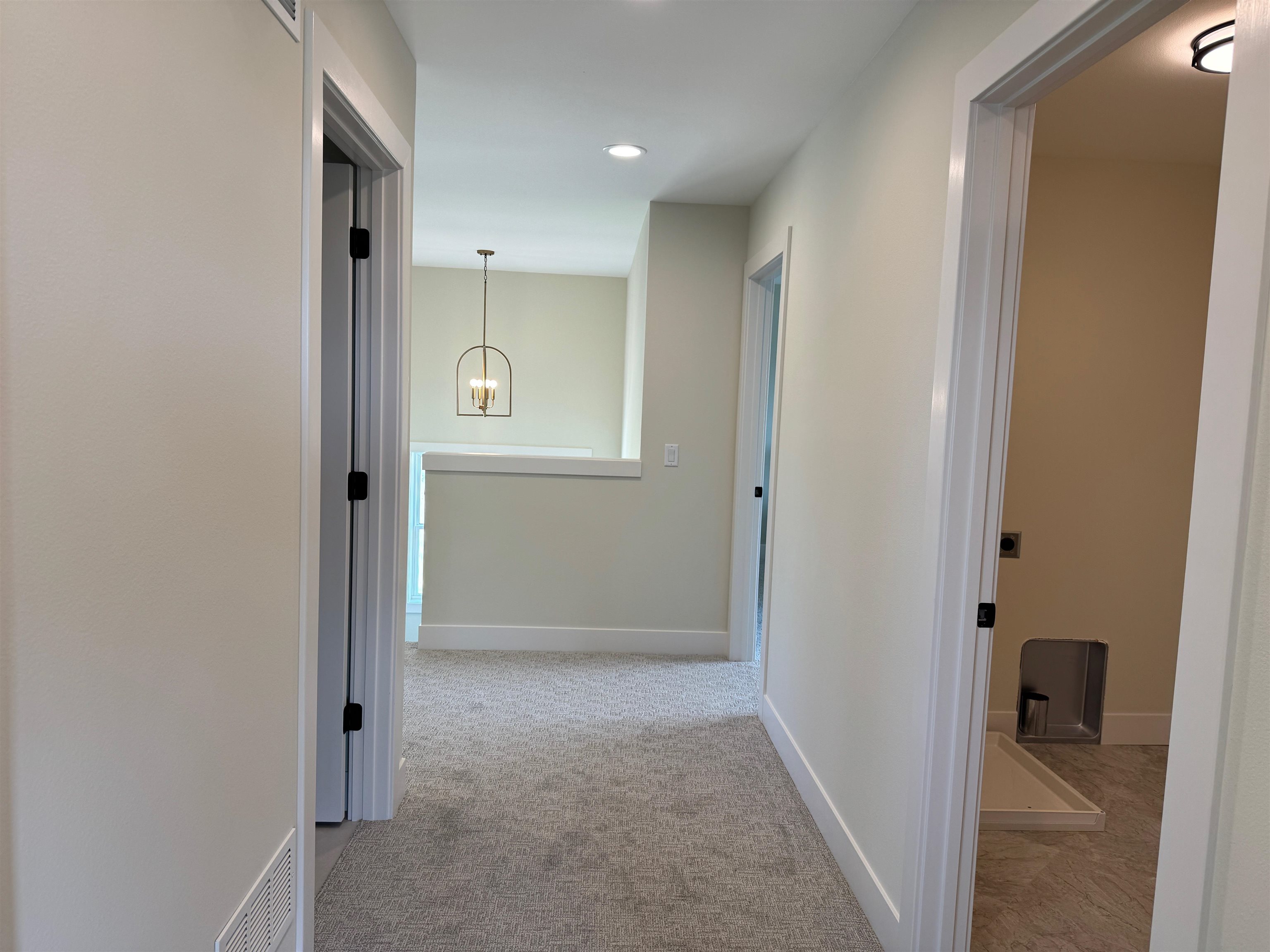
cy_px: 476
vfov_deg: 56.8
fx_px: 881
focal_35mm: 24
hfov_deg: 71.6
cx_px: 635
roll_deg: -2.1
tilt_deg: -5.8
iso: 64
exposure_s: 1/120
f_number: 1.78
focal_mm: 6.76
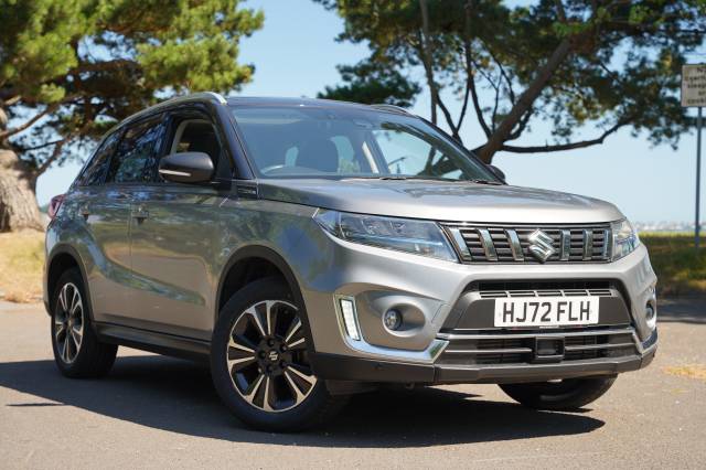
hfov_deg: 30.8
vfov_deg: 20.8
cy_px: 235
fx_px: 1282
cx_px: 353
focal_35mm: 65
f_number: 4.5
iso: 100
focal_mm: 65.4
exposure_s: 1/125
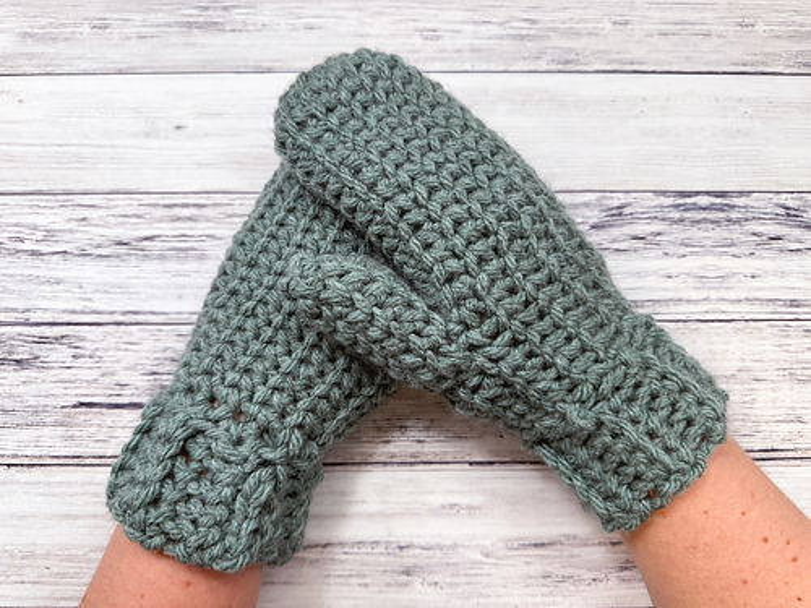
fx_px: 562
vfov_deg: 56.8
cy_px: 304
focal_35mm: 24
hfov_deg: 71.6
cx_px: 406
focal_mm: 6.76
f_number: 1.78
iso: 160
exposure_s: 1/120
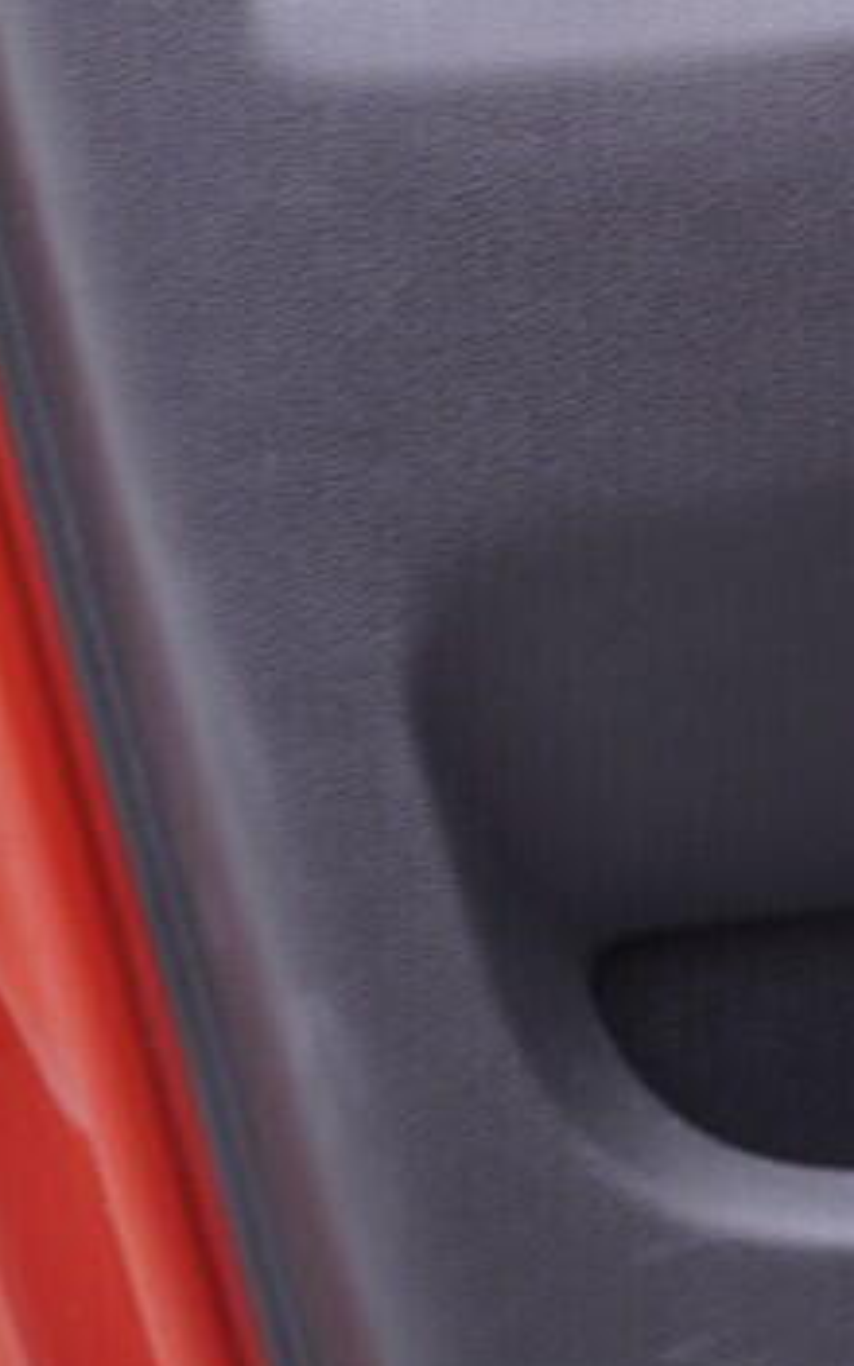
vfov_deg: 13.8
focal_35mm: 150
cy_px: 54
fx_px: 5586
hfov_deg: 8.4
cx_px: 1549
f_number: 2.8
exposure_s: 1/40
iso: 200
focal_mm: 24
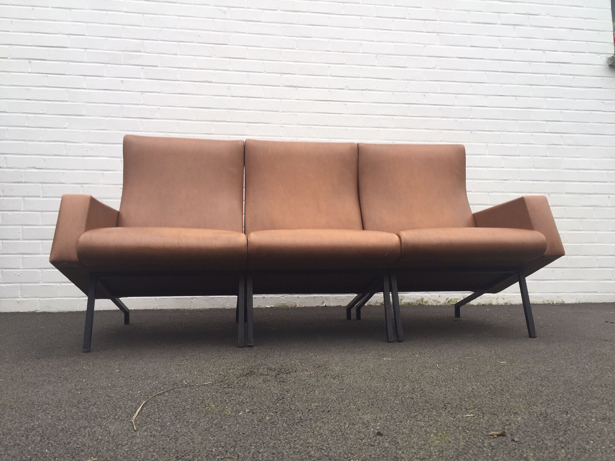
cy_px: 230
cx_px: 308
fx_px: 515
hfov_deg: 61.7
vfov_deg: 48.2
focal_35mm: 29
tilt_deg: +5.1
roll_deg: -1.5
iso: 32
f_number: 2.2
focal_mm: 4.15
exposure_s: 1/115
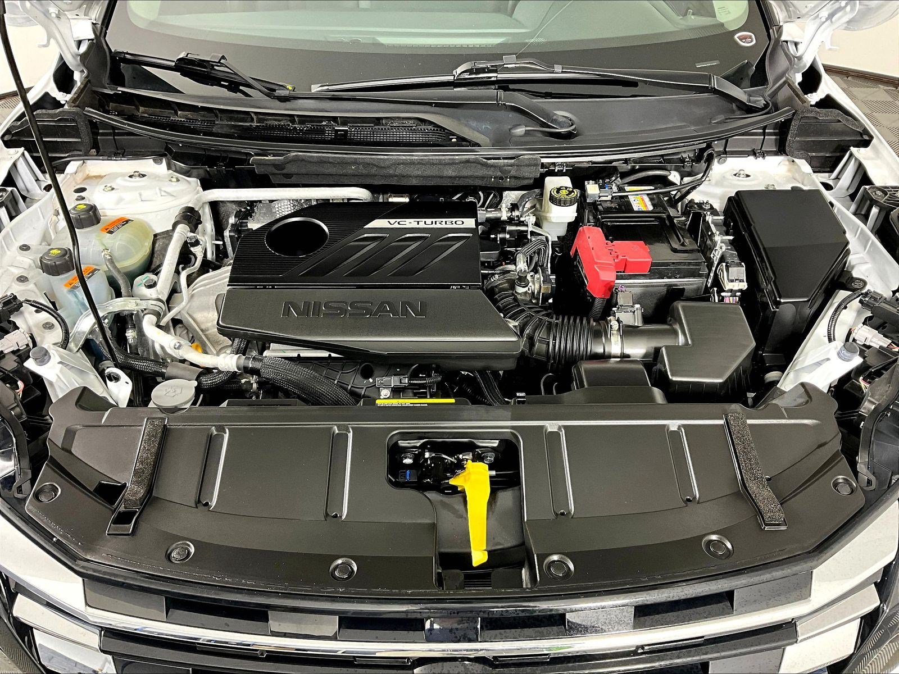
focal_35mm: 29
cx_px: 450
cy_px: 337
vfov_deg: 48.2
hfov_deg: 61.7
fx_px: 753
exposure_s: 1/60
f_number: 1.8
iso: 160
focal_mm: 3
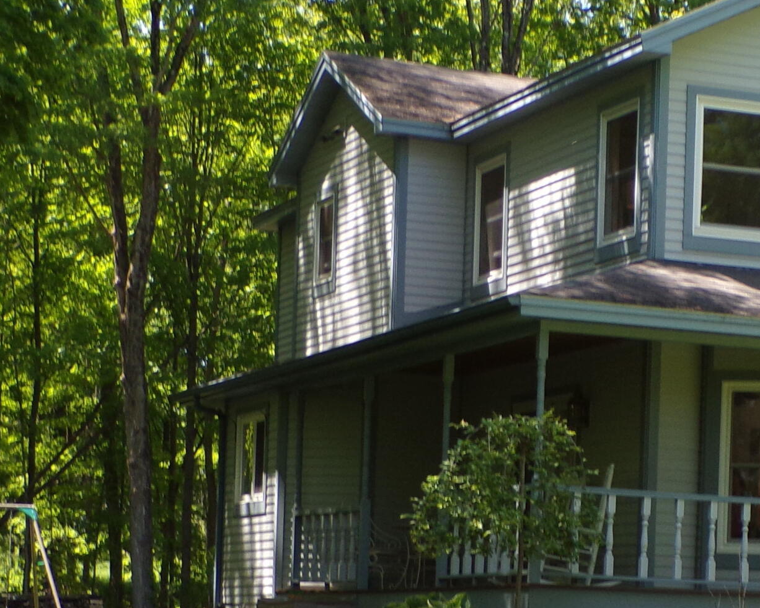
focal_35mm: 117
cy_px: 568
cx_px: 712
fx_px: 2632
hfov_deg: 16.2
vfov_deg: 13.1
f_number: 3.5
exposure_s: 1/180
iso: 80
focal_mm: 8.7
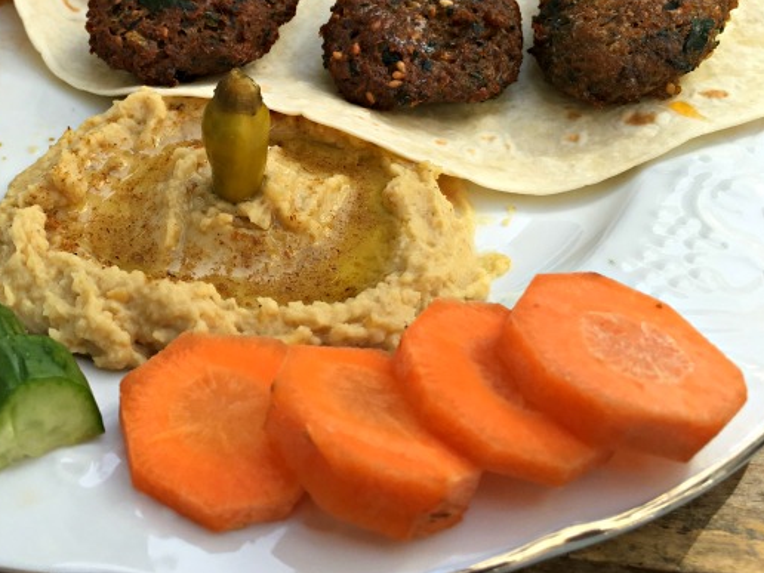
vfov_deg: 31.8
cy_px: 167
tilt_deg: -38.4
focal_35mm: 45
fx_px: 993
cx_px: 191
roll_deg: -0.4
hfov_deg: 40.9
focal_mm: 4.15
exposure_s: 1/311
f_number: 2.2
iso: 25
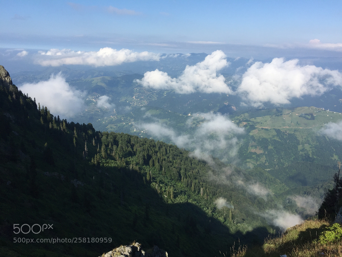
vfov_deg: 48.2
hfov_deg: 61.7
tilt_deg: -14.3
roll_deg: -3.3
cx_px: 171
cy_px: 128
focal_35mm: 29
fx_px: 287
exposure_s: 1/2825
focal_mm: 4.15
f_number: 2.2
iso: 32
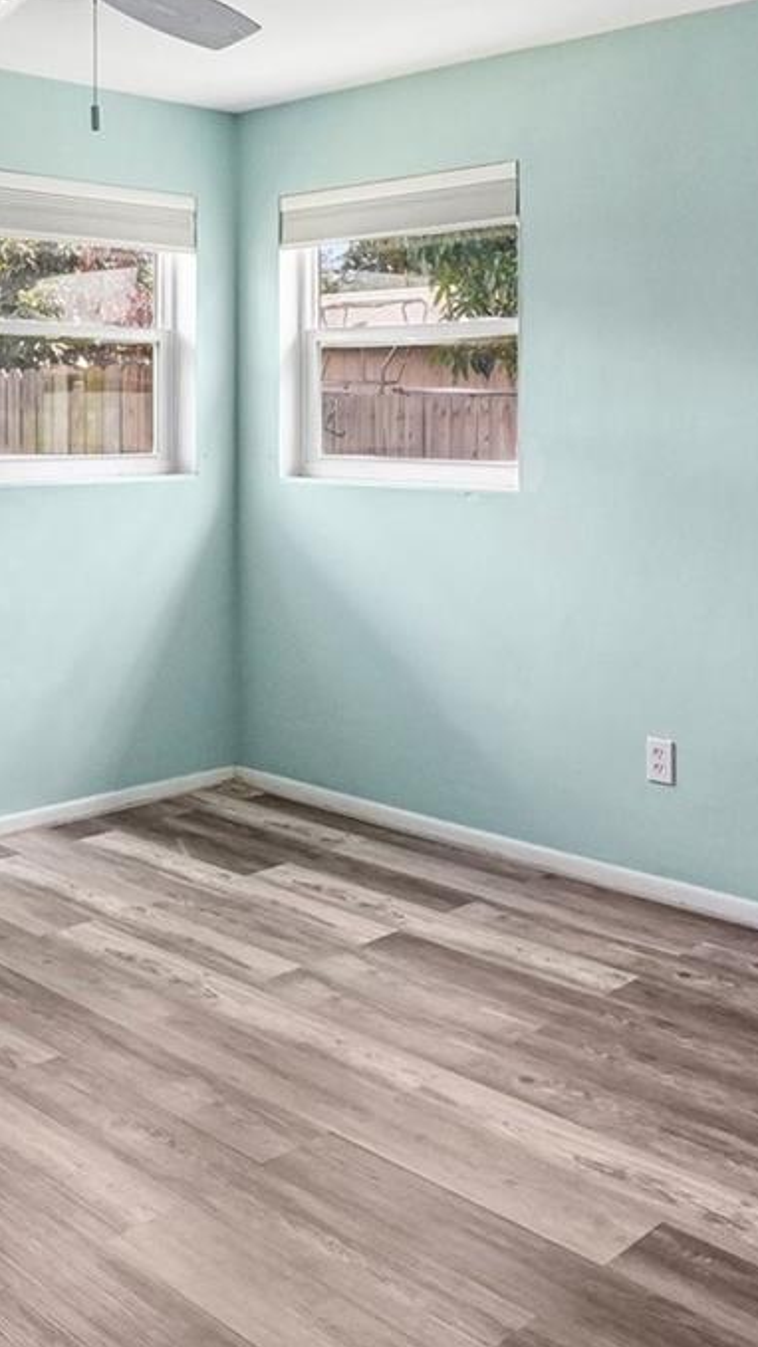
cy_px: 438
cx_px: 26
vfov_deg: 52.9
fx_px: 1322
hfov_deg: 30.1
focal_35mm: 37
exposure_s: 1/30
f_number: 8
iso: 640
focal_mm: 10
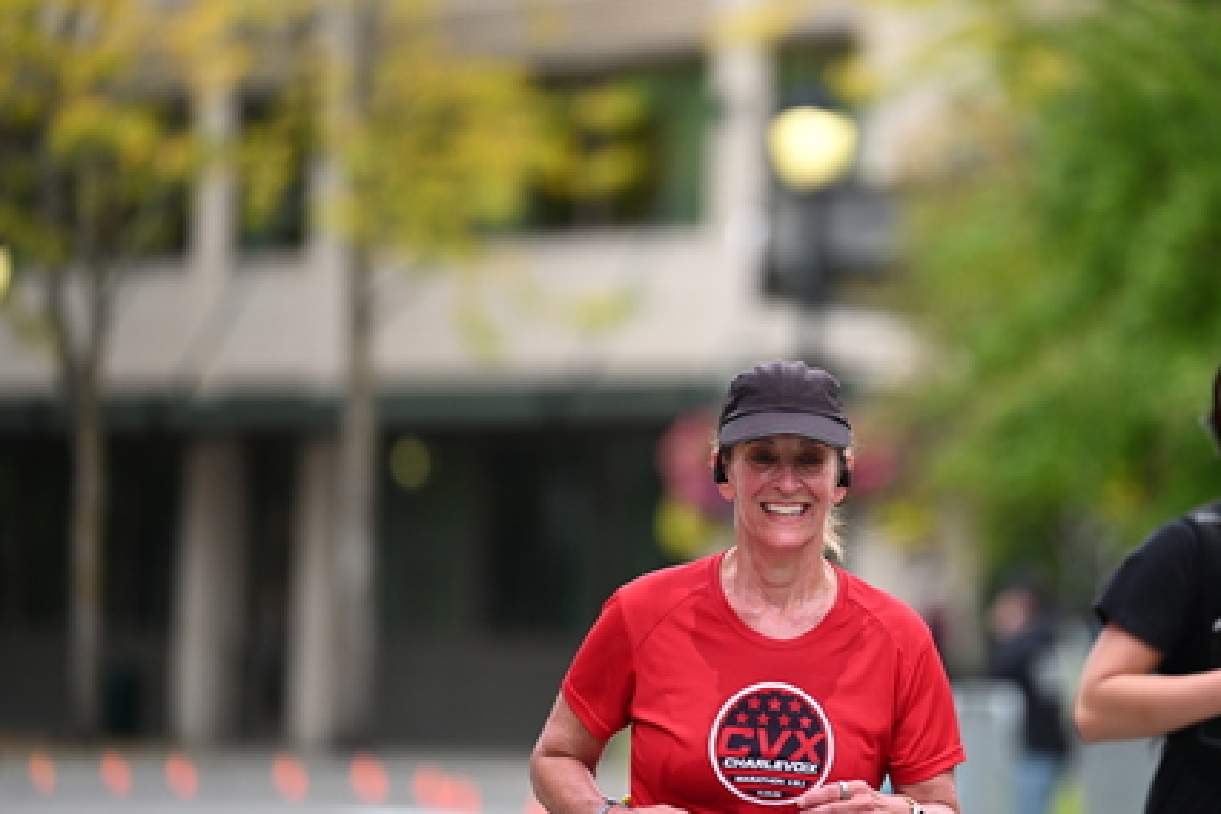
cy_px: 480
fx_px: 8750
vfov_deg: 5.3
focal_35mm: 258
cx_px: 739
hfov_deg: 8.0
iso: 640
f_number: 2.8
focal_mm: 200
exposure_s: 1/1600
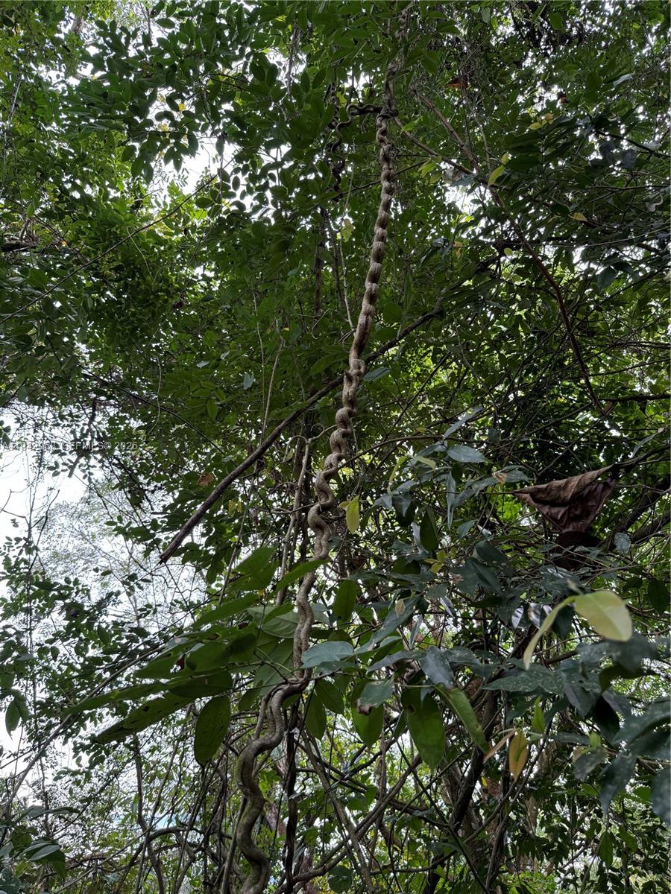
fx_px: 620
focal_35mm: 24
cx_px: 336
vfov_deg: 71.6
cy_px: 447
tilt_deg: +38.2
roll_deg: -0.7
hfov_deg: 56.8
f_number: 1.78
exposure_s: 1/232
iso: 100
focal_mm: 6.76
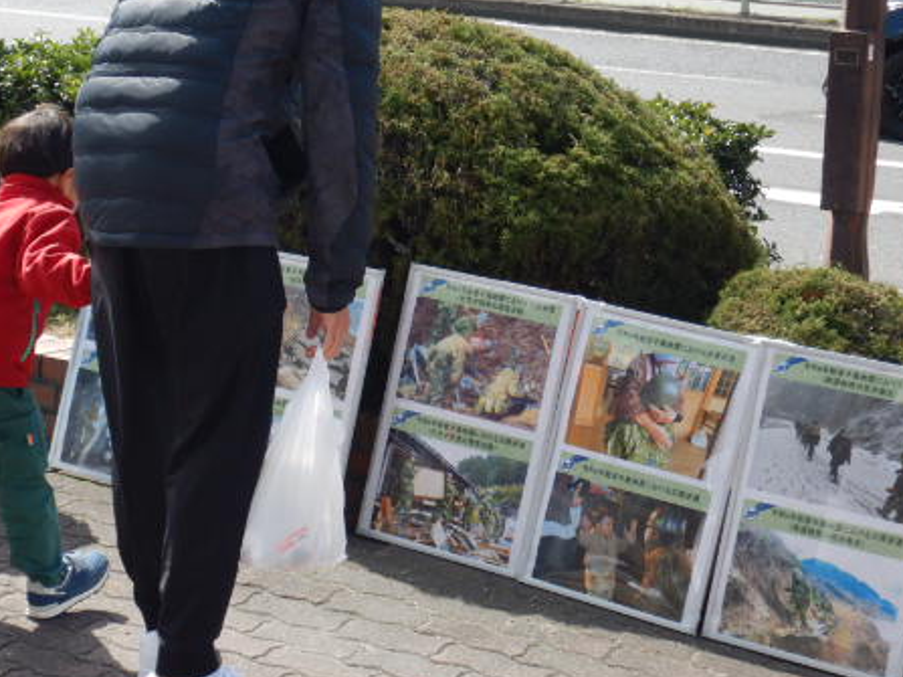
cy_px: 313
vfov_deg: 15.4
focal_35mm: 96
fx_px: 2504
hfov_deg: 20.4
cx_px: 349
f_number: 4.5
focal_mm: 12
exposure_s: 1/400
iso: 125
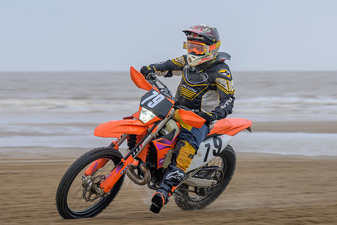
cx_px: 136
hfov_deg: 11.5
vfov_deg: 7.7
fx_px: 1673
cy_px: 134
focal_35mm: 179
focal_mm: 92
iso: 72
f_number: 4
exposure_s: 1/200
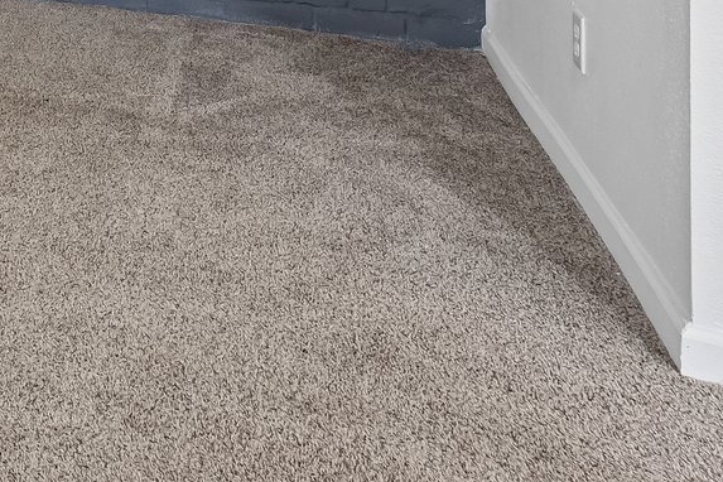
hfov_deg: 30.3
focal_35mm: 50
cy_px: -259
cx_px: -242
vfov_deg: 22.0
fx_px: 1004
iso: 400
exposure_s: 1/10
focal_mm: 14
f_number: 8
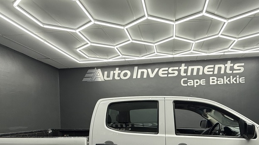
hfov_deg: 73.0
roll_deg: +1.8
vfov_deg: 43.5
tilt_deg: +0.2
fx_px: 172
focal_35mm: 25
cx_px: 160
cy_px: 119
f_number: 2.2
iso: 100
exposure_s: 1/100
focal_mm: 2.22
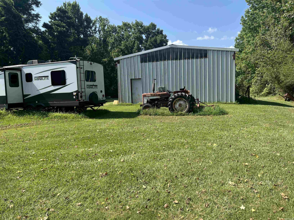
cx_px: 147
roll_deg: +3.5
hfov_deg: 67.3
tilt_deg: -4.1
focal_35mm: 26
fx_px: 221
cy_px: 110
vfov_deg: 53.1
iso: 50
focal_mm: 5.1
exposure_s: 1/1890
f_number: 1.6
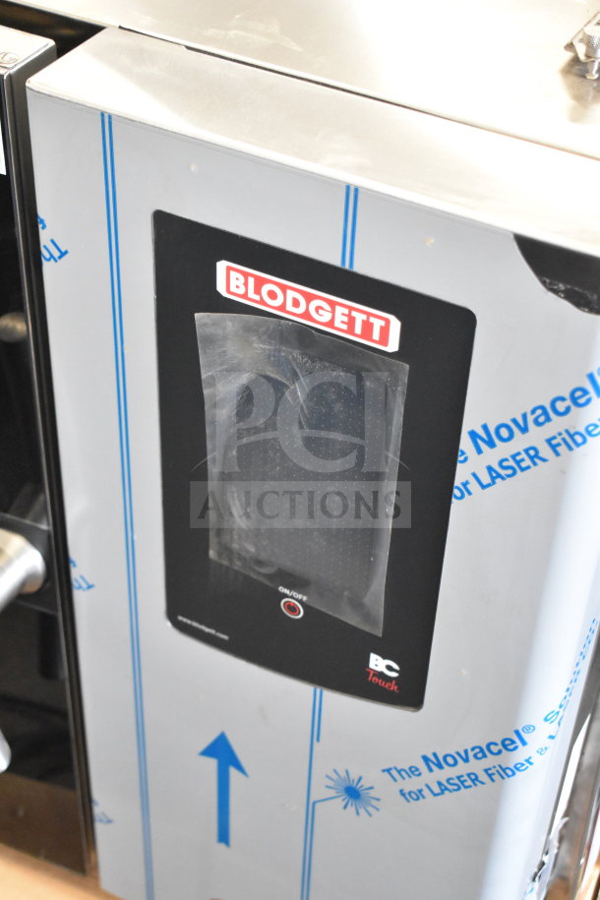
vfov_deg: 35.1
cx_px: 300
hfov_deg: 23.8
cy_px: 450
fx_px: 1425
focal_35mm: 57
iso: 6400
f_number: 5.6
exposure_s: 1/125
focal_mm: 38
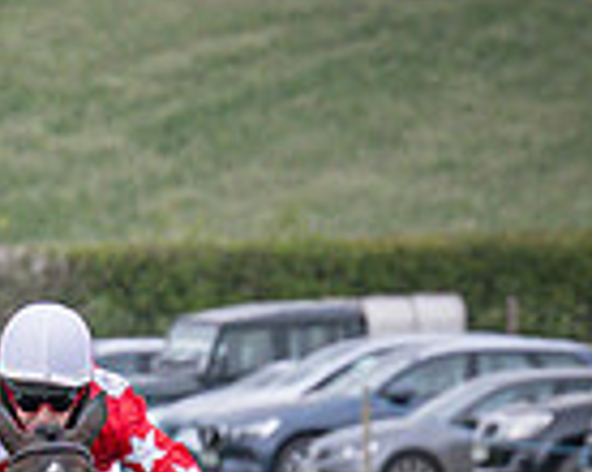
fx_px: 32945
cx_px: 663
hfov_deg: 1.0
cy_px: 733
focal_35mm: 1883
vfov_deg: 0.8
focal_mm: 170
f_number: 5
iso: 400
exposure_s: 1/800
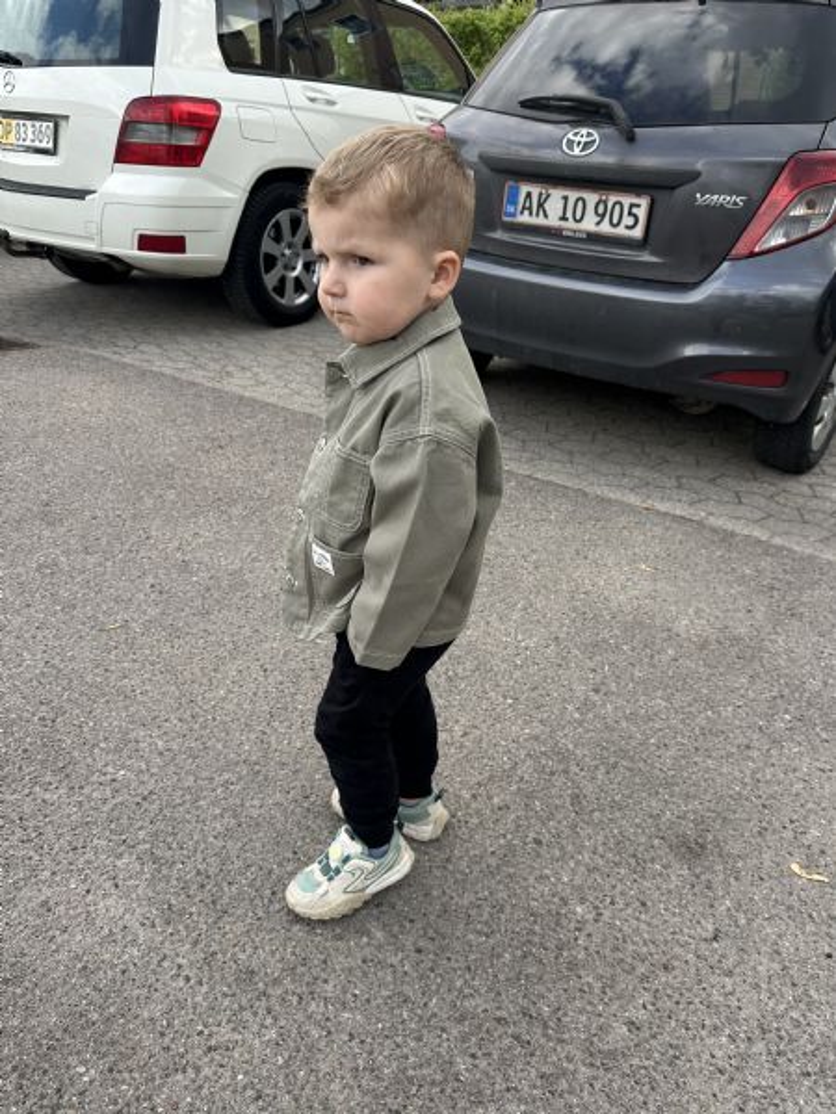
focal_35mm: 24
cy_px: 557
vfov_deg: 71.6
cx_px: 418
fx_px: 773
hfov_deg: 56.8
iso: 80
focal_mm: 6.86
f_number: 1.78
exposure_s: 1/797
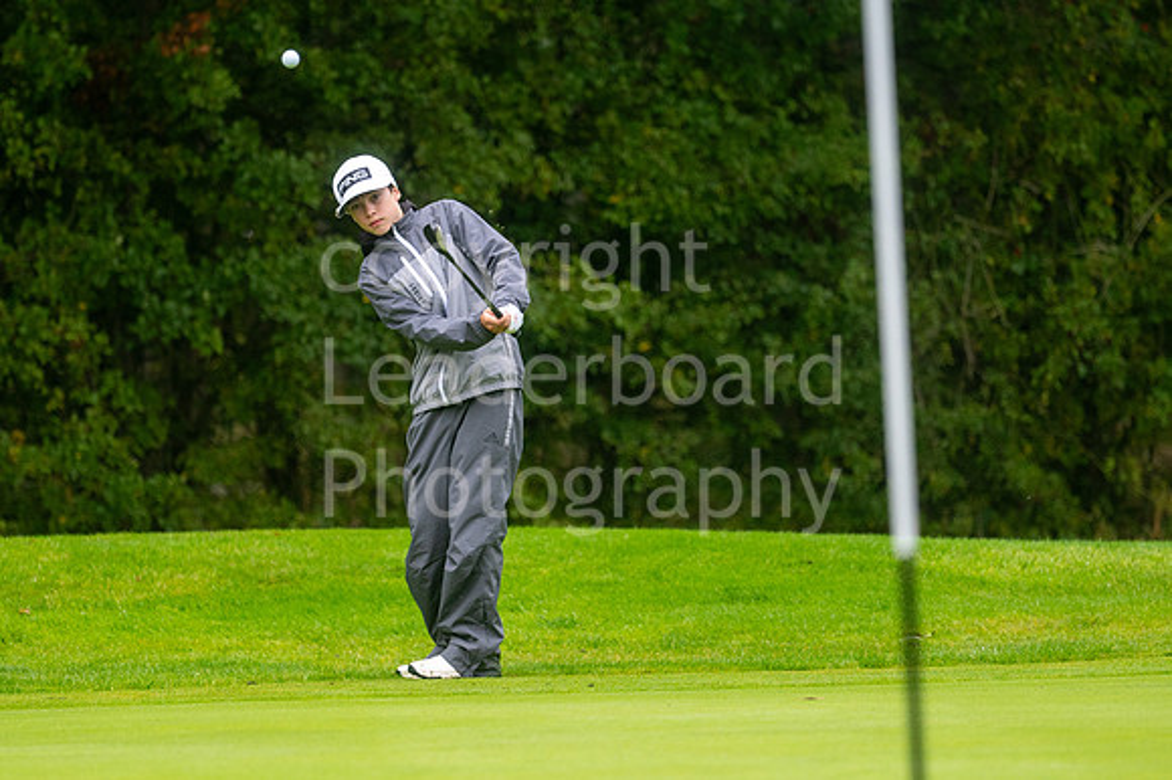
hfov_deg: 4.6
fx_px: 14641
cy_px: 390
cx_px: 586
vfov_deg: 3.1
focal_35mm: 450
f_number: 4
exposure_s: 1/500
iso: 400
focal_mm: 300
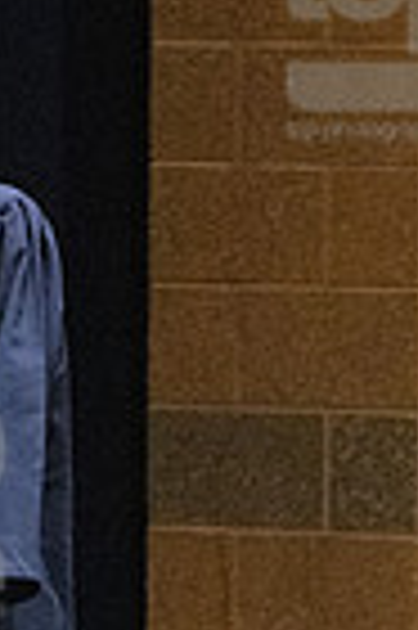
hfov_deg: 1.6
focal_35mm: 841
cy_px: 495
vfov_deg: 2.5
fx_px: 14683
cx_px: -101
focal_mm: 175
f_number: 4.5
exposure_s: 1/250
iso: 8000
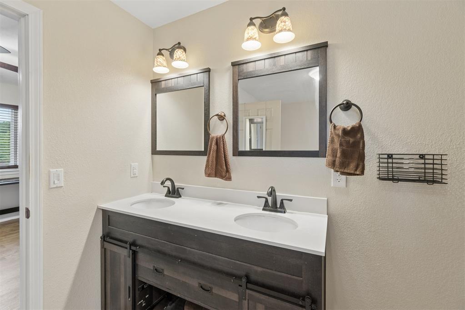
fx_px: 194
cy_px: 155
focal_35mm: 15
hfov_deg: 100.4
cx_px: 232
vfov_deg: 77.3
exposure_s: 1/15
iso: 200
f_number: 6.3
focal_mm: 10
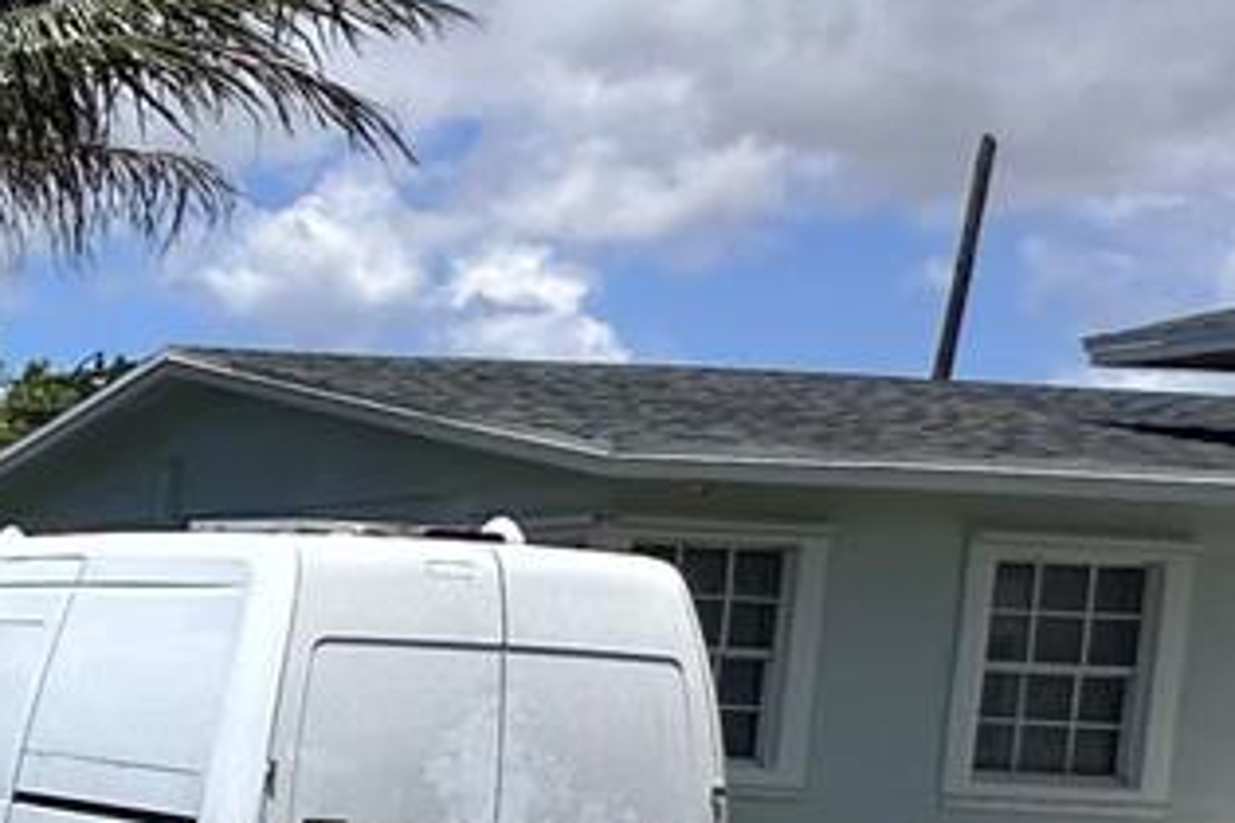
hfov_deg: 18.4
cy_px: 788
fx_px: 2538
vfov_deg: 18.0
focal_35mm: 74
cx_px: -1211
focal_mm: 2.22
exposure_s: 1/2959
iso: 50
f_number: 2.2
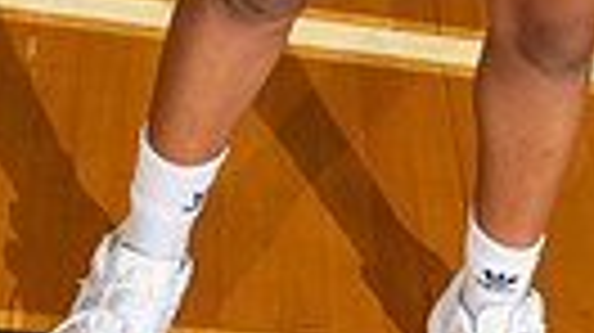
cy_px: -518
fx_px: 1967
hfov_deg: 17.0
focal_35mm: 125
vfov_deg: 8.6
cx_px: 518
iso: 800
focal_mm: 35
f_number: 5.6
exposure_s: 1/250
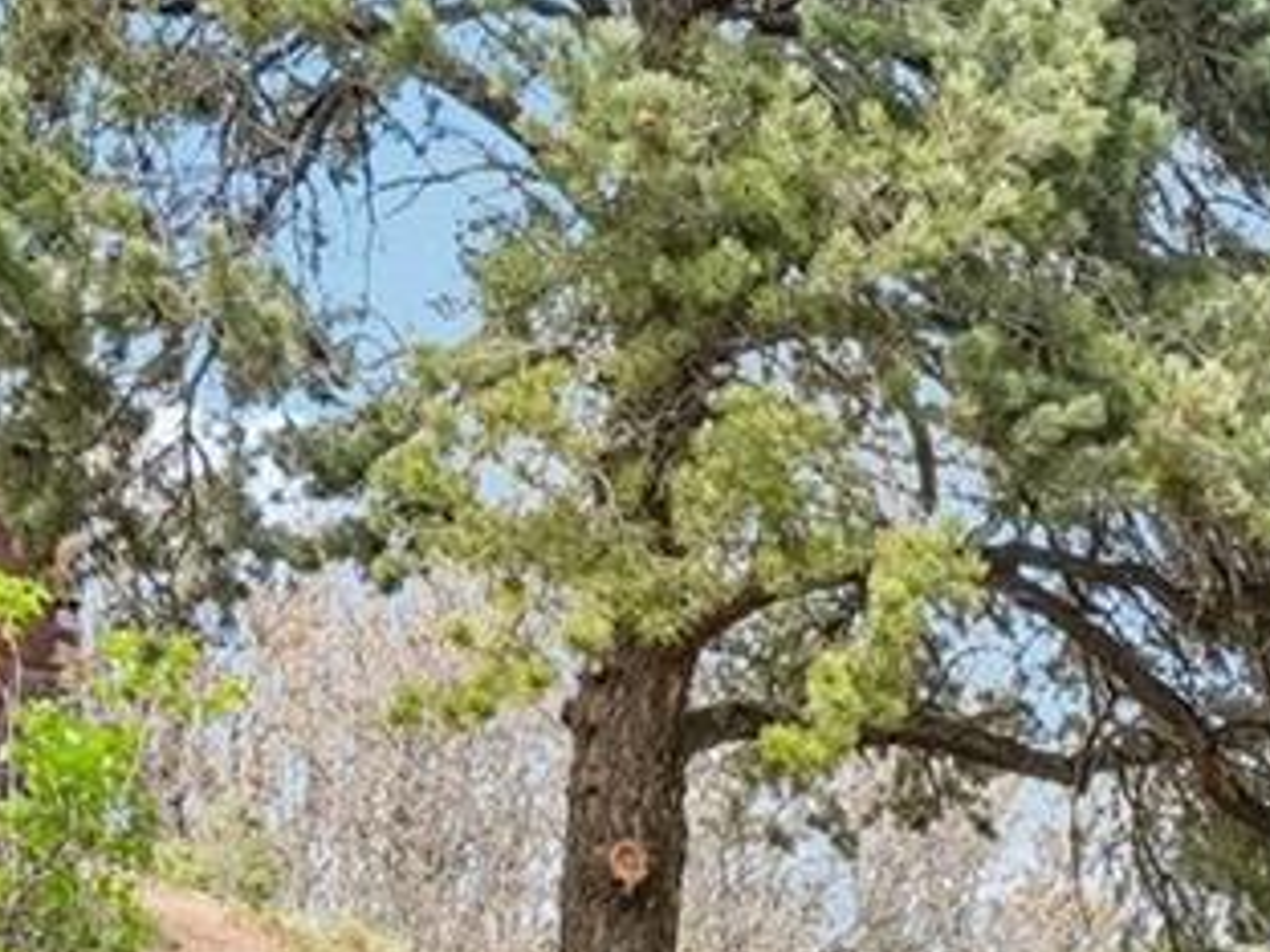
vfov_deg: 17.2
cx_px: 1461
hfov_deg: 23.5
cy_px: 1448
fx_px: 2824
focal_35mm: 77
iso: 800
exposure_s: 1/320
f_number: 8
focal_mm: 10.4
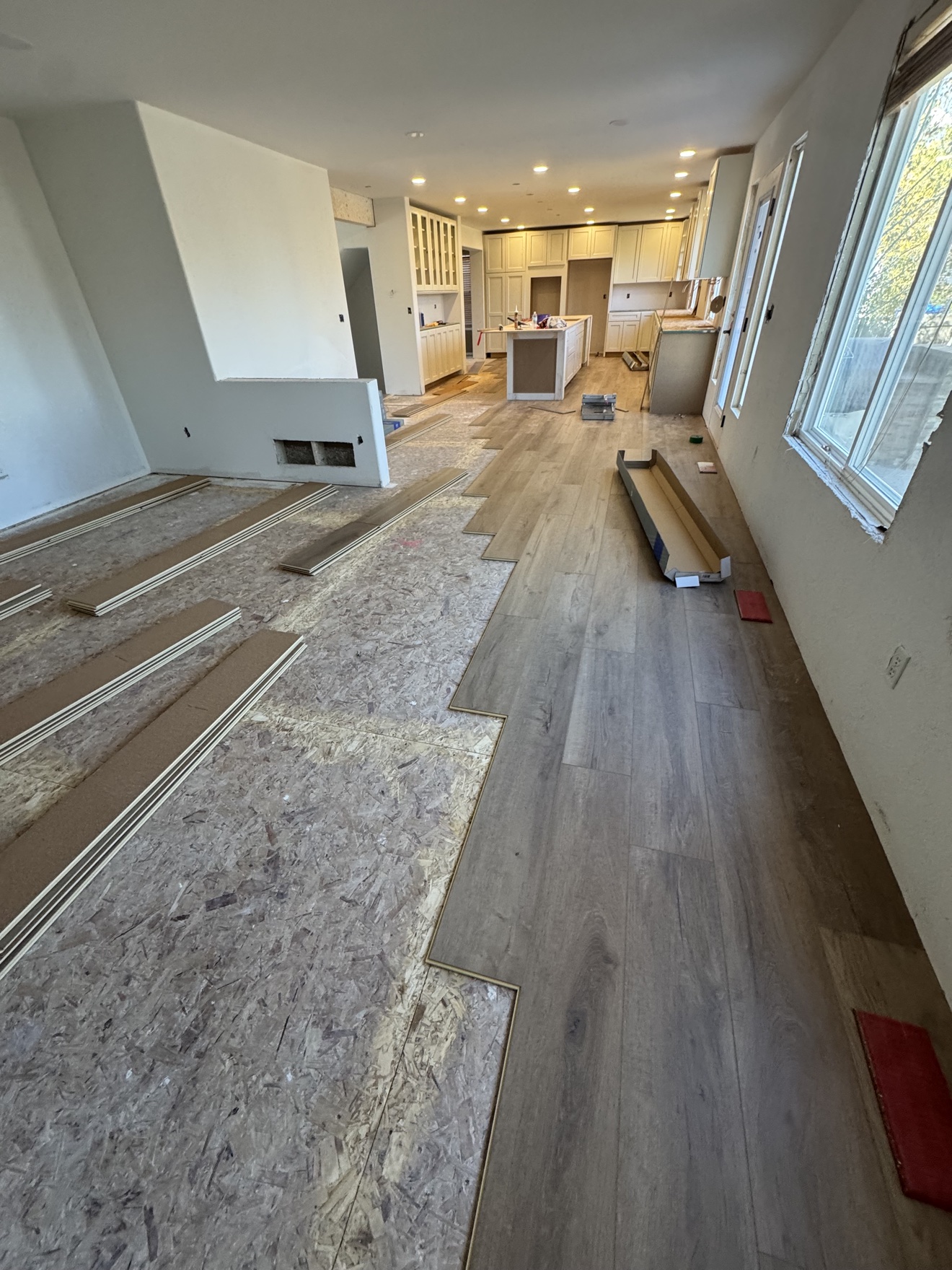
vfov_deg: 102.1
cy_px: 635
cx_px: 476
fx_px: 513
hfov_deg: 85.7
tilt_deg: -32.3
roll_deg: +0.7
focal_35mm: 14
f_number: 2.2
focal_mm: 2.22
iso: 250
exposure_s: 1/120
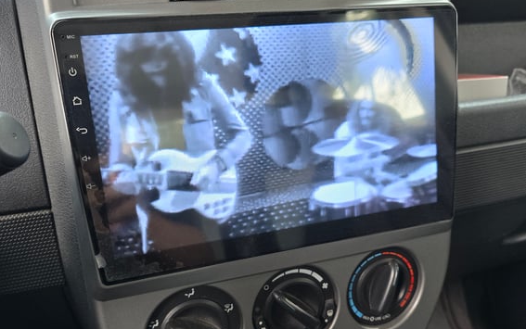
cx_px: 265
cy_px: 183
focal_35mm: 33
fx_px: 473
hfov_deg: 58.1
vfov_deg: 38.3
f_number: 1.7
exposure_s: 1/120
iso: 320
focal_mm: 6.3
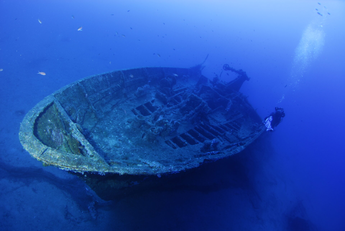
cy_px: 116
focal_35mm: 15
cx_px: 172
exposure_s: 1/45
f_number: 3.5
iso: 200
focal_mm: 10
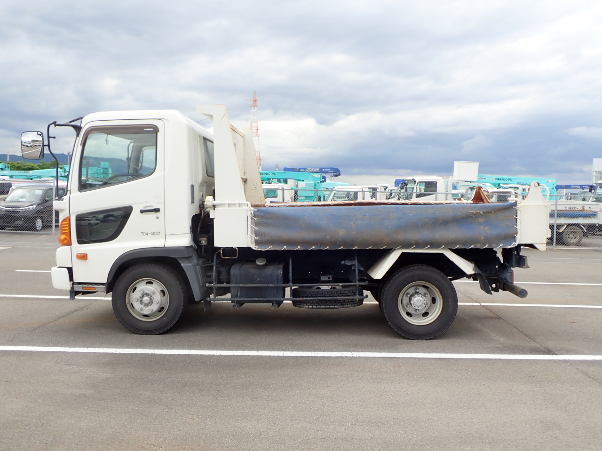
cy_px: 226
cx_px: 301
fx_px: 557
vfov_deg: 44.2
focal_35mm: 32
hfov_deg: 56.8
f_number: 3.2
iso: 100
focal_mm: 5.87
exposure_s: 1/320
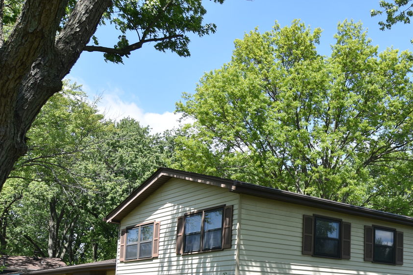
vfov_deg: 28.2
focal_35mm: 46
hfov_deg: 40.0
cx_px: 361
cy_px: 242
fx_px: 528
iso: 140
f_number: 8
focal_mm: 16
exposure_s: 1/250
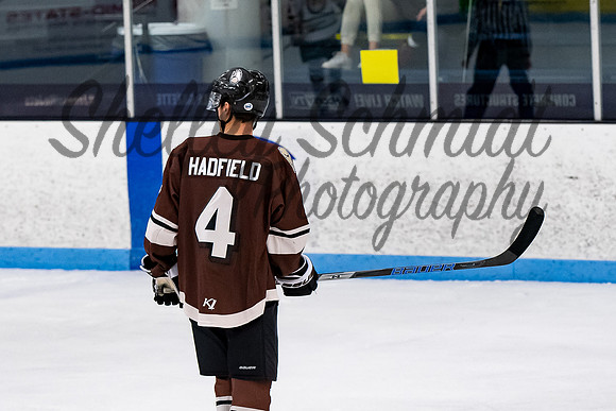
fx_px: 4936
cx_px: 229
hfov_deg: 7.1
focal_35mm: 288
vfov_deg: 4.8
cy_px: 232
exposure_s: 1/800
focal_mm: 120
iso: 1800
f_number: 3.5
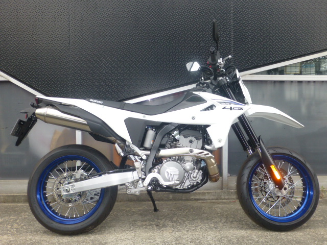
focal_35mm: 27
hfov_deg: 65.3
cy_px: 122
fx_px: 255
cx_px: 164
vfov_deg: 51.4
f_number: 3.4
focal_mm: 4.8
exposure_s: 1/60
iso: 100
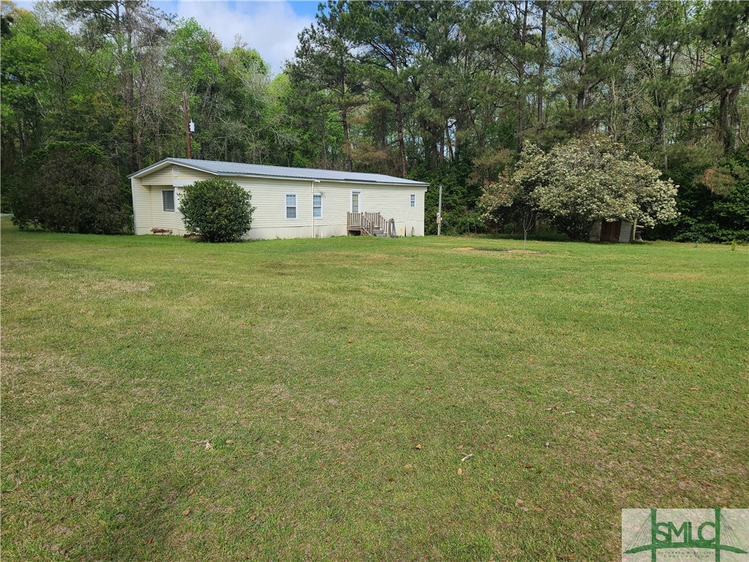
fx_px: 541
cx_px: 374
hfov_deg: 69.4
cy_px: 281
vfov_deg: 54.9
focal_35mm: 25
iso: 16
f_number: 1.8
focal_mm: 7
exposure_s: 1/535
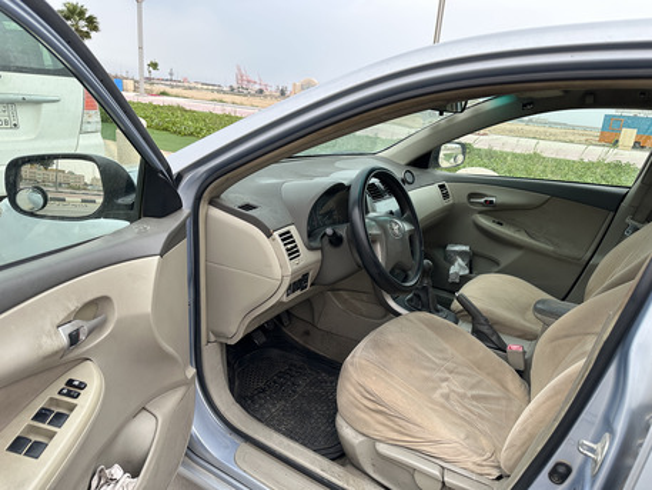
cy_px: 245
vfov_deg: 56.8
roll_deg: -5.9
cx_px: 326
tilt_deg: -16.8
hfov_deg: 71.6
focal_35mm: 24
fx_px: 452
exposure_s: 1/816
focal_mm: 6.86
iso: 80
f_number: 1.78
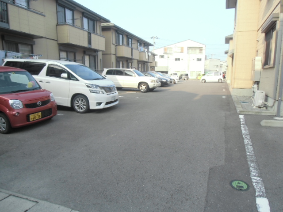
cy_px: 106
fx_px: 196
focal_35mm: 24
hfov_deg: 71.6
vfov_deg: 56.8
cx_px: 142
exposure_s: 1/200
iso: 64
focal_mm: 4.24
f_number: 3
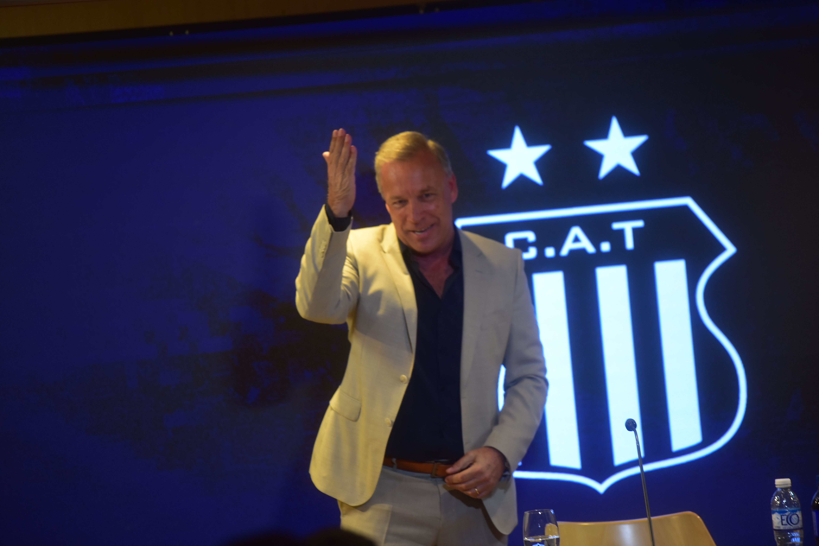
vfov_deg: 9.5
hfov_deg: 14.2
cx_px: 410
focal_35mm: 145
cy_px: 273
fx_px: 3298
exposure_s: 1/250
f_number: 2.8
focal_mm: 145
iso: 1250
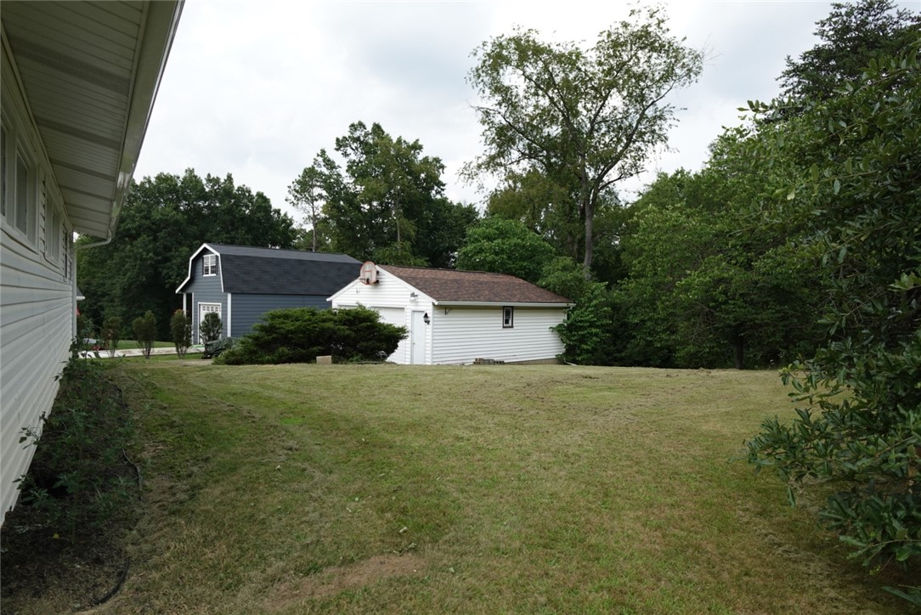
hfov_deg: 83.9
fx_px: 512
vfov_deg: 62.0
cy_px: 308
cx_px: 460
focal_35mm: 20
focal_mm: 7.6
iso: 125
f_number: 2
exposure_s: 1/2000
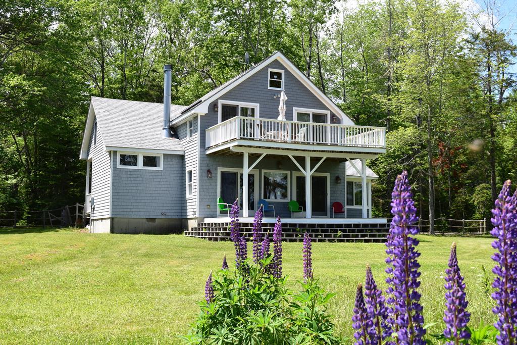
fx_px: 625
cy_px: 172
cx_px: 258
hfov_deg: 45.0
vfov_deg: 30.9
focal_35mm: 44
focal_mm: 29
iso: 400
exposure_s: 1/500
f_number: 11
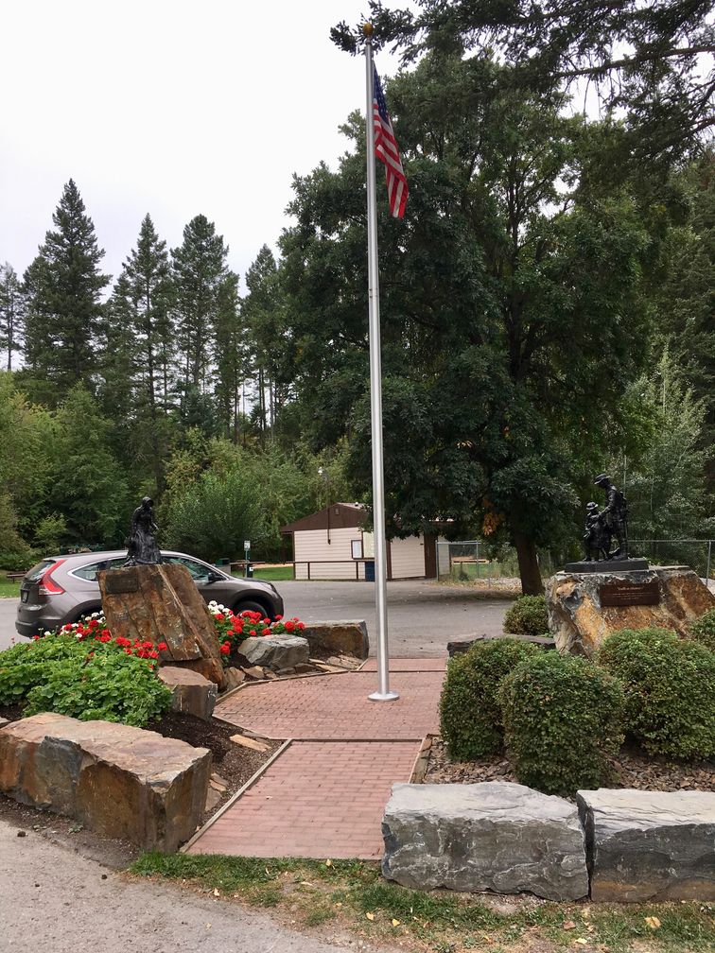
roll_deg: +1.8
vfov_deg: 61.7
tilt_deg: +5.2
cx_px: 358
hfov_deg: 48.2
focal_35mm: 29
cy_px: 476
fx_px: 799
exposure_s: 1/545
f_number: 2.2
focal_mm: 4.15
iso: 25
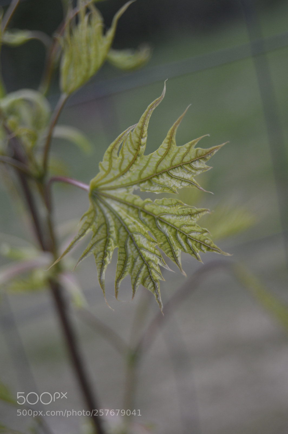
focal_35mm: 60
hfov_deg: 22.6
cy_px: 217
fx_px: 721
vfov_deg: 33.4
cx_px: 144
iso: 500
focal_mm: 40
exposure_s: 1/60
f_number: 5
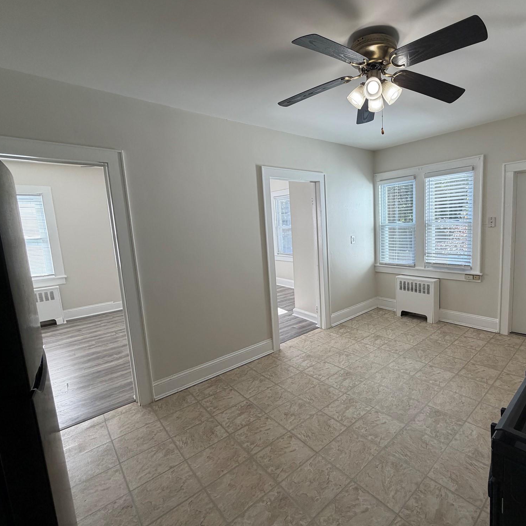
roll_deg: +2.3
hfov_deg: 82.1
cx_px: 335
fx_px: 292
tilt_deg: -7.8
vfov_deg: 84.0
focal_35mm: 17
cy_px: 260
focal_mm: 2.22
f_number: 2.2
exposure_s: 1/120
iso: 100
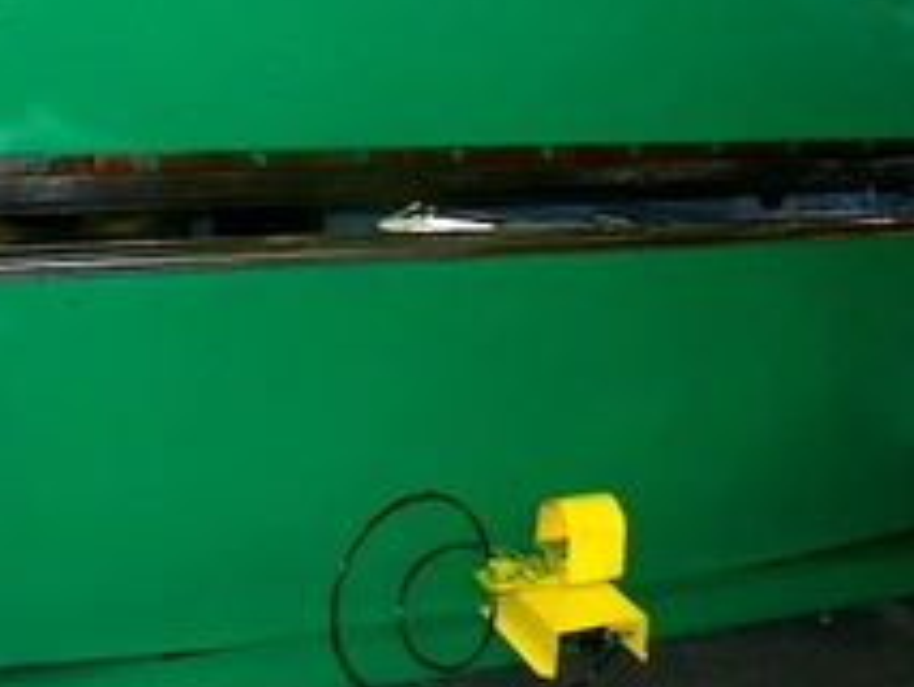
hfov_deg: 40.1
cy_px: 266
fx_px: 1242
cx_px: 335
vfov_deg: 30.8
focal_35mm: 47
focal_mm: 4.5
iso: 280
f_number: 3.5
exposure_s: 1/30
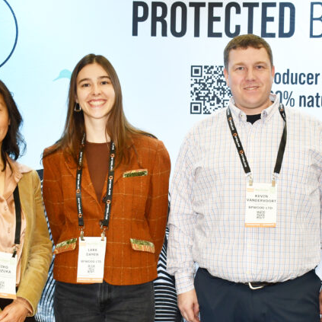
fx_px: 779
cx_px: 211
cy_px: 150
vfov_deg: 23.4
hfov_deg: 23.3
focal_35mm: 74
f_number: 3.8
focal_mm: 24
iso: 400
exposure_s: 1/80
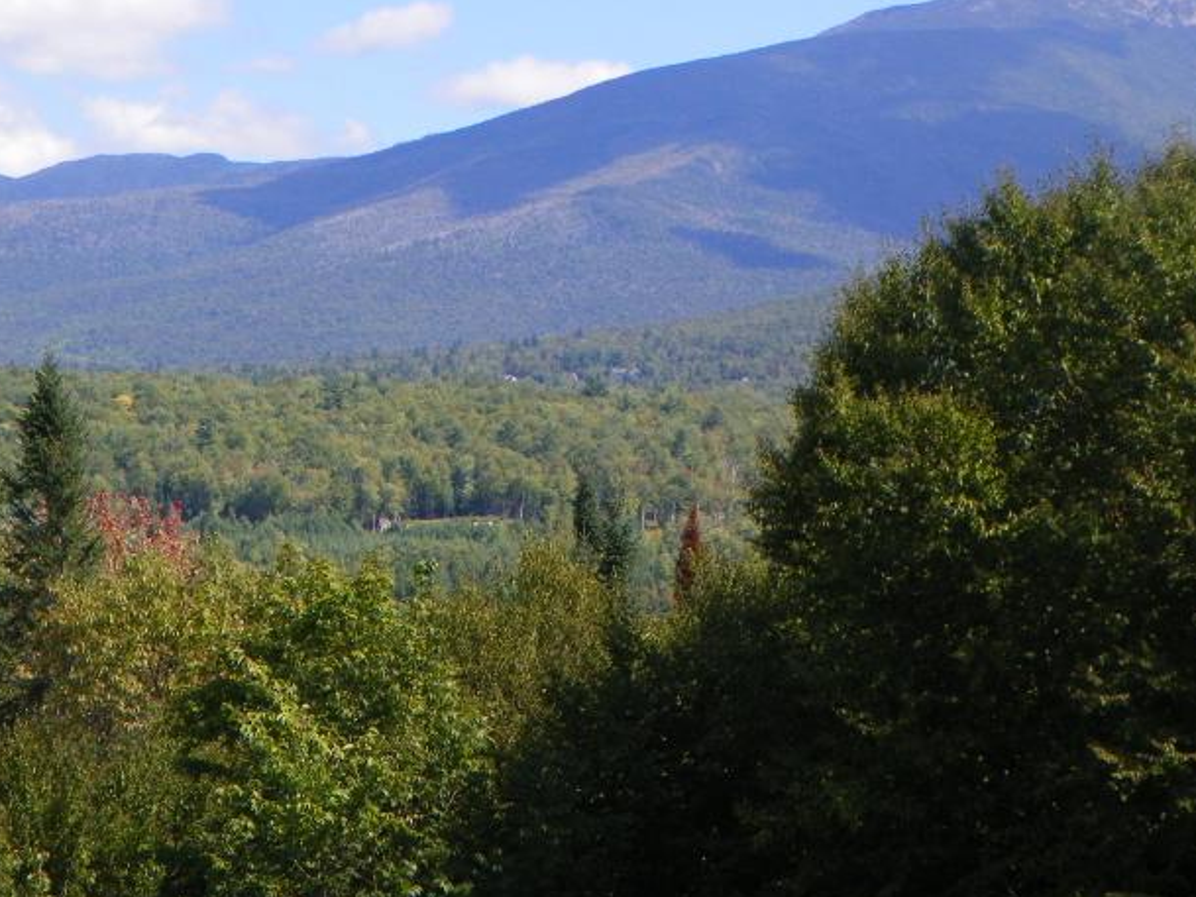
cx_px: 408
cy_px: 373
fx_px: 4942
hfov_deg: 13.8
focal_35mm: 143
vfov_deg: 10.4
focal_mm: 15.1
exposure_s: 1/400
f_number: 4
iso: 64
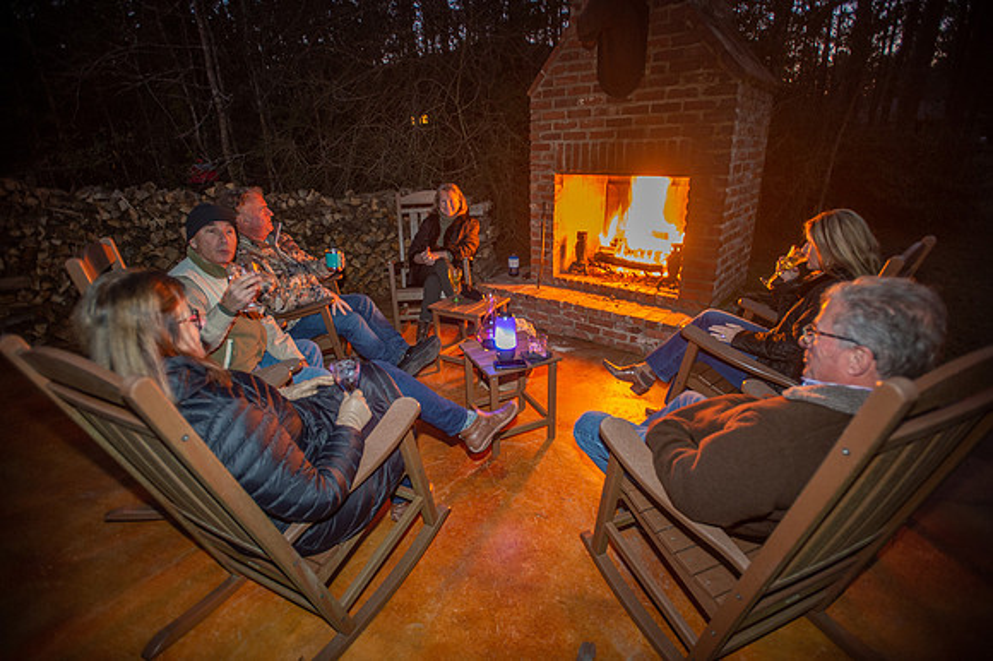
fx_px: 469
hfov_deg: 93.3
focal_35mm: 17
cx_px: 496
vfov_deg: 70.4
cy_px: 330
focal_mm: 17
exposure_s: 1/8
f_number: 2.8
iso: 2000
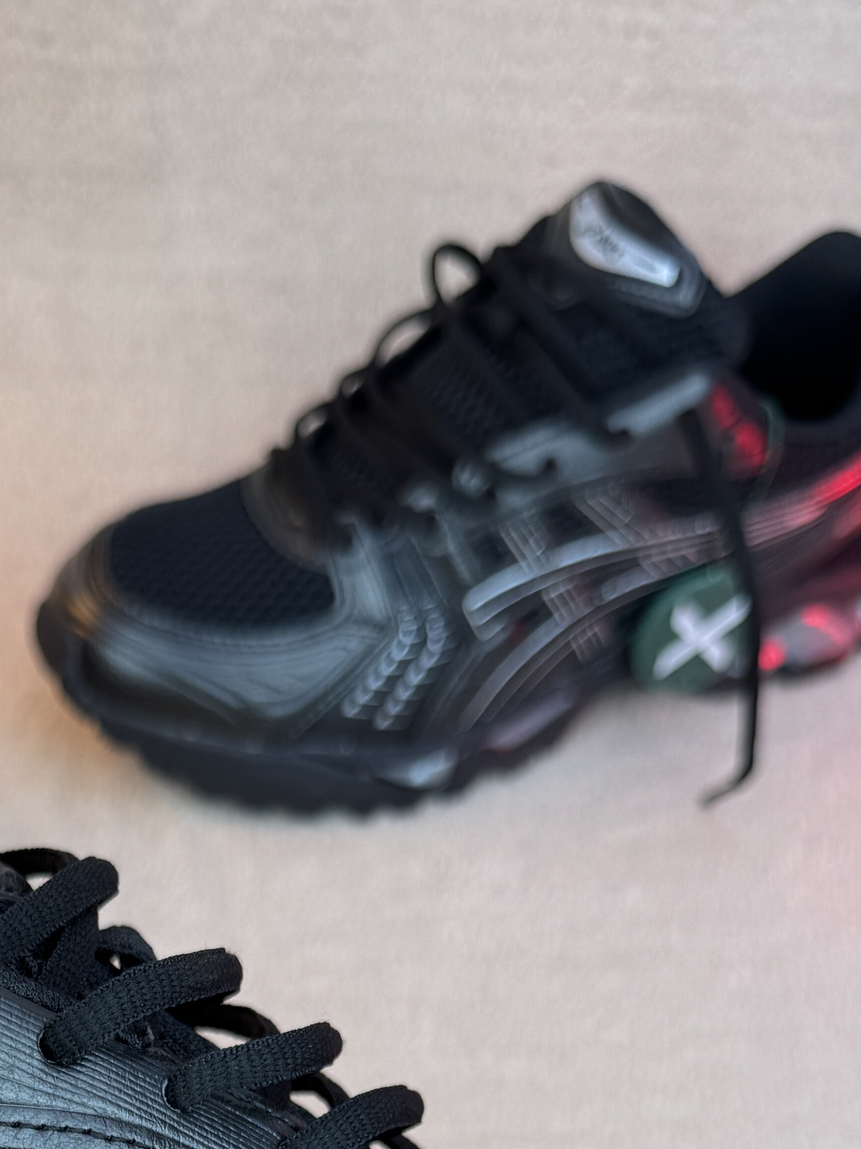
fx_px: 1957
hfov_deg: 24.1
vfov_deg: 28.8
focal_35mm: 59
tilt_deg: -54.5
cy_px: 1345
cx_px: 72
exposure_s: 1/633
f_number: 1.78
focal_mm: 6.76
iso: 80
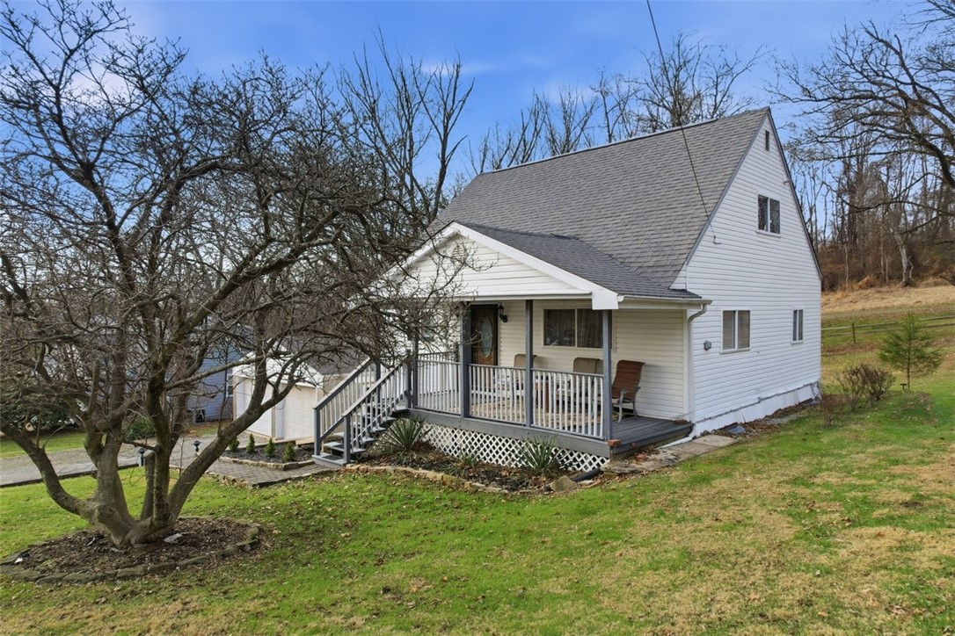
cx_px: 478
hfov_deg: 78.6
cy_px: 318
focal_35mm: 22
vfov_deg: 57.2
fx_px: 584
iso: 100
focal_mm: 8.4
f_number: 2.8
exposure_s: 1/640
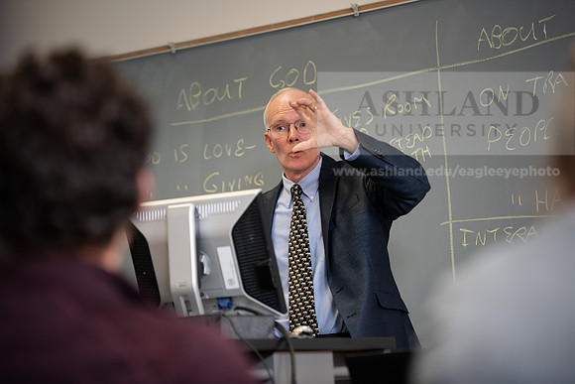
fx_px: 2077
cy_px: 192
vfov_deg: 10.6
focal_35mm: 130
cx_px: 288
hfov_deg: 15.8
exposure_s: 1/200
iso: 640
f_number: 3.2
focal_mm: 130
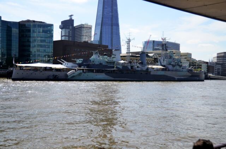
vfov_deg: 30.7
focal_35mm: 44
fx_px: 272
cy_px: 74
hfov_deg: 45.1
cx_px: 113
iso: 200
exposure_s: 1/1600
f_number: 4.5
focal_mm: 29
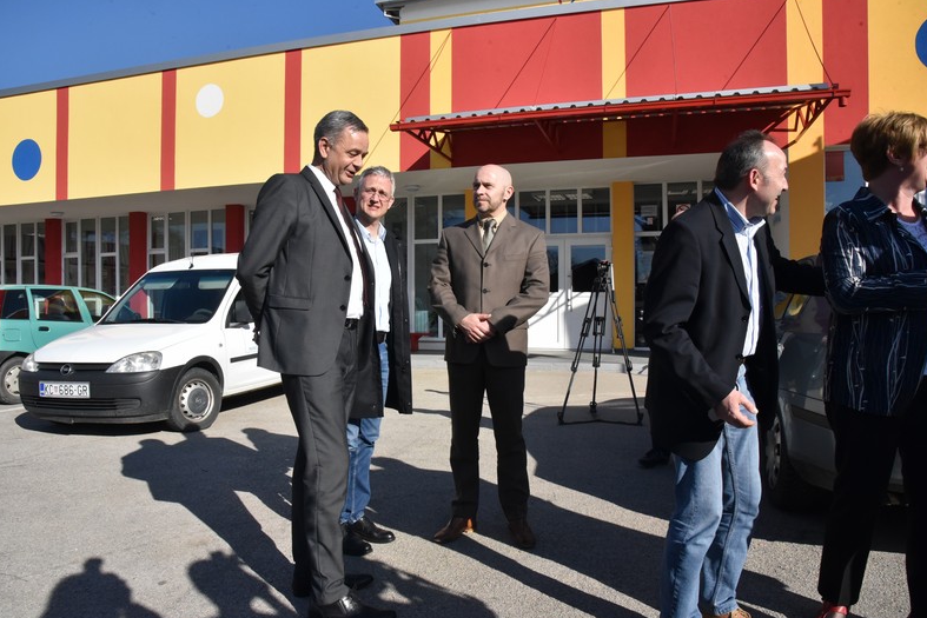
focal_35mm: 25
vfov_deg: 51.3
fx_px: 644
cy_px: 308
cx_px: 457
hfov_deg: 71.5
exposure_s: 1/1600
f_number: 20
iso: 3200
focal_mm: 24
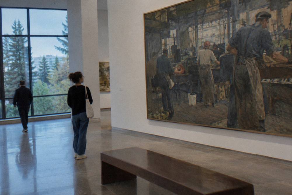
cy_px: 98
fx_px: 397
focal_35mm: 49
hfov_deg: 40.4
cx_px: 146
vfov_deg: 27.5
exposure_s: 1/80
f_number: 3.5
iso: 4000
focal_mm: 49
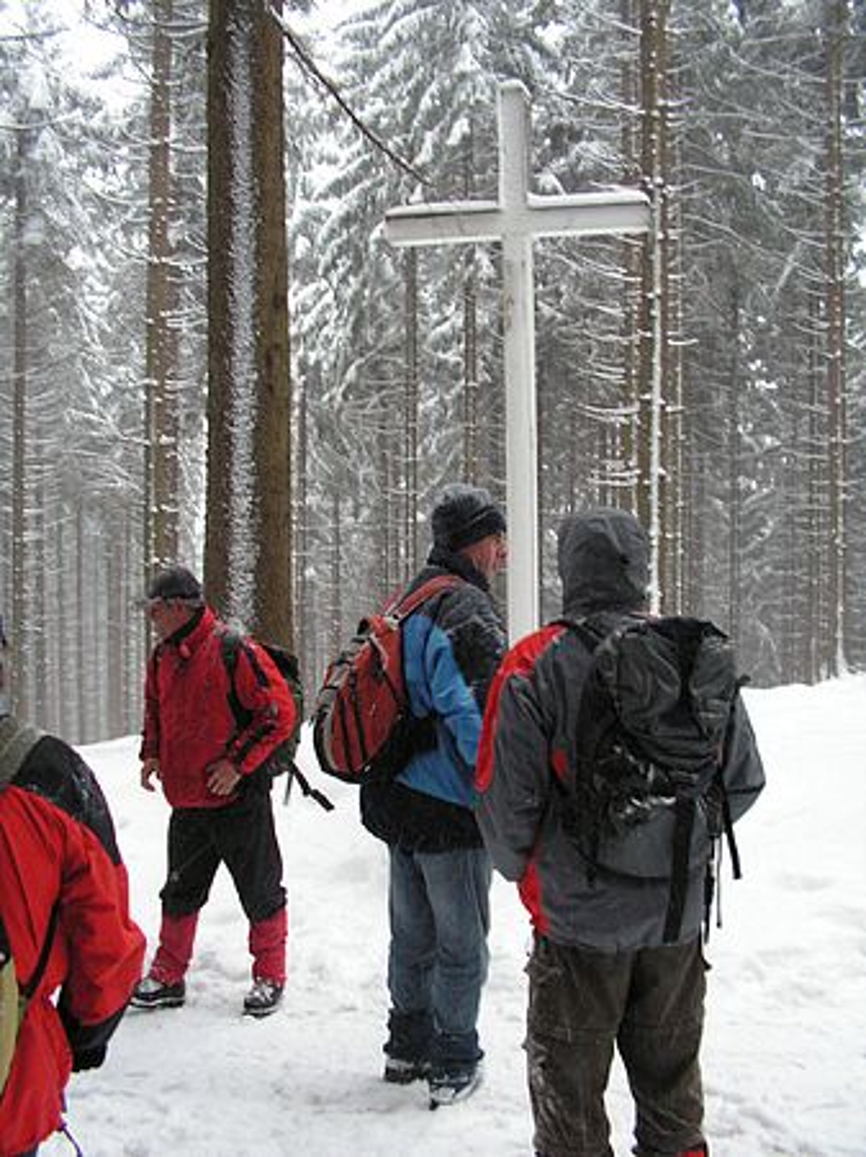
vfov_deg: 51.4
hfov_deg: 39.6
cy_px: 578
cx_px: 433
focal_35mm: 36
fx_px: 1202
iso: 100
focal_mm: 6
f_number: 3.2
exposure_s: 1/40
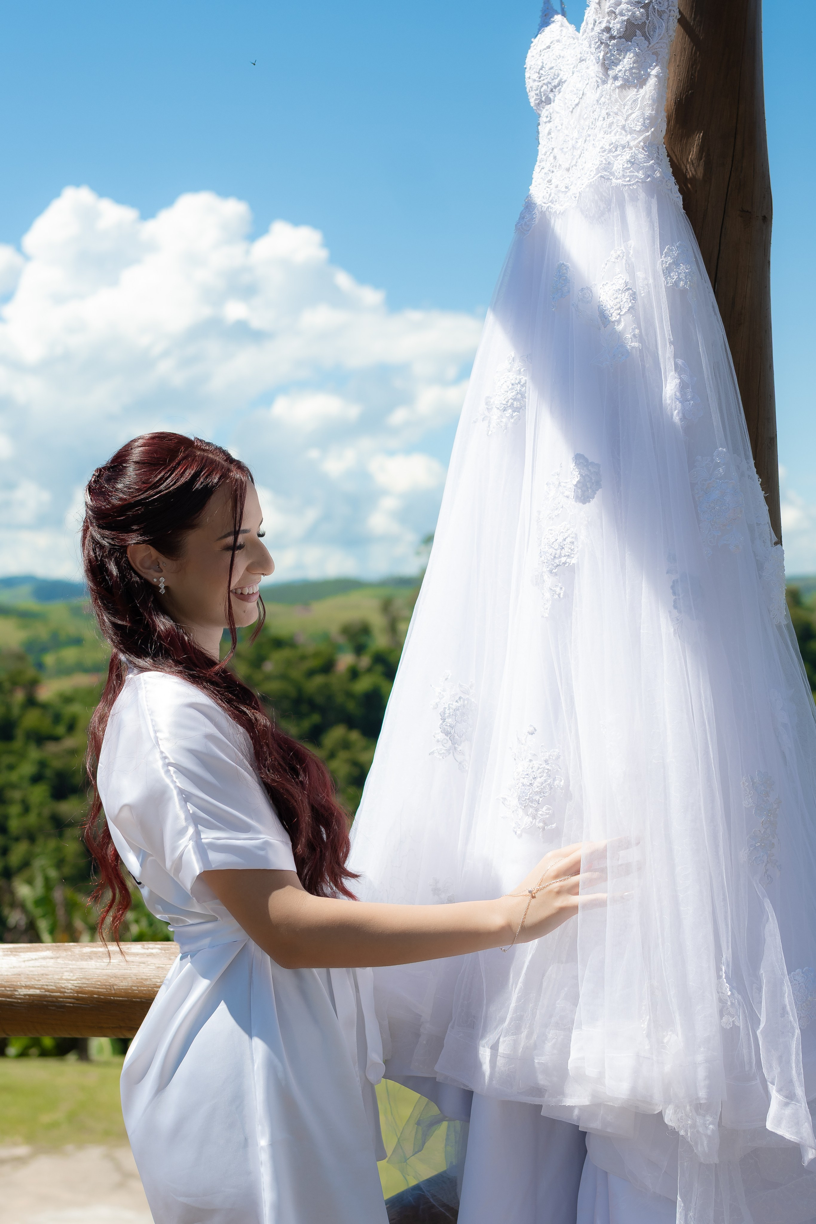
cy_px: 612
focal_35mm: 52
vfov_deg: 37.9
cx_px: 408
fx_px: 1785
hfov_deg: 25.8
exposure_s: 1/2500
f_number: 3.2
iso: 160
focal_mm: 35
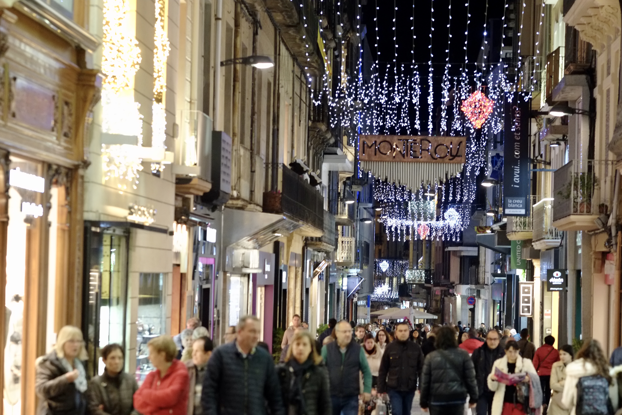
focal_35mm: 135
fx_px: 2332
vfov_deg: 10.2
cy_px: 208
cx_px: 311
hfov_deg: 15.2
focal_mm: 90
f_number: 2.8
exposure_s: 1/125
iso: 3200
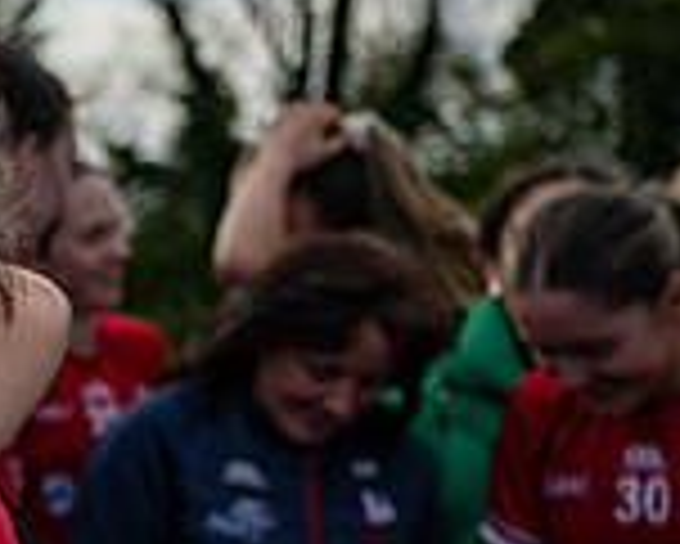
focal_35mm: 124
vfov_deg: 12.4
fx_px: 2497
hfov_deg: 13.9
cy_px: 420
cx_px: -531
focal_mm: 34.5
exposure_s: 1/8000
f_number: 2.8
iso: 125
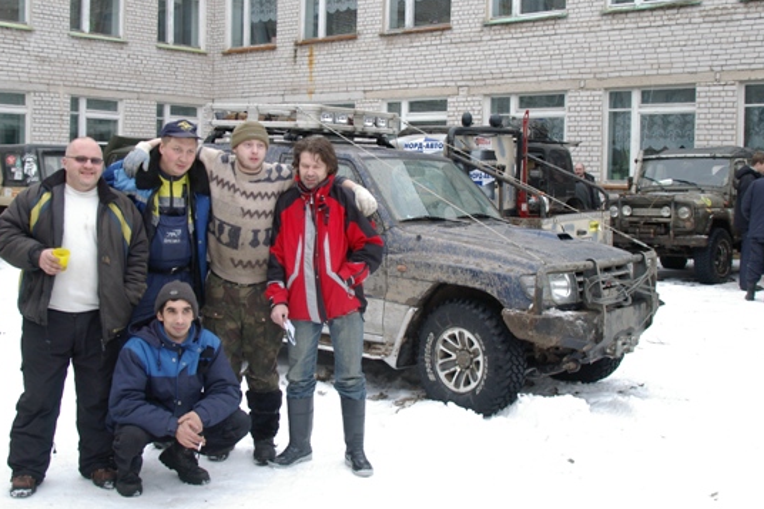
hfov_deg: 45.4
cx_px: 346
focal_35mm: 43
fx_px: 912
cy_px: 232
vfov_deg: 31.2
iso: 400
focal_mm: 24
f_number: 5.6
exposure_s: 1/90
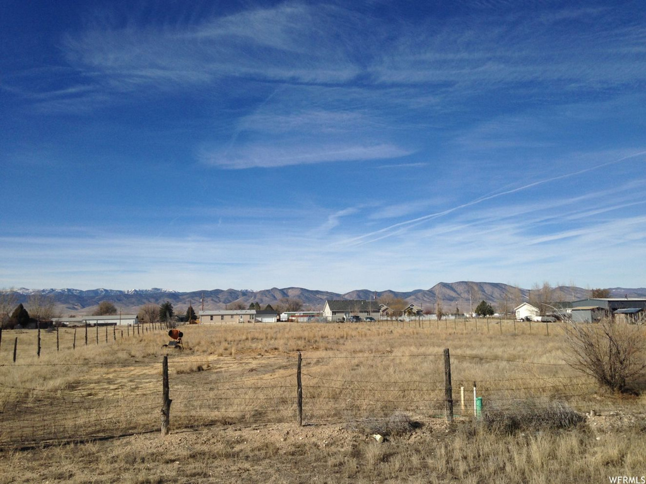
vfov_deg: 42.9
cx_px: 323
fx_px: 616
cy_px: 242
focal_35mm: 33
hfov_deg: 55.4
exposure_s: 1/2710
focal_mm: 4.12
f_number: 2.4
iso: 50
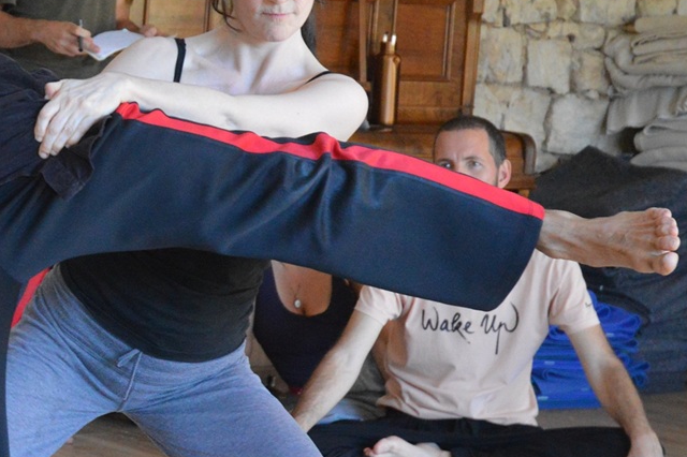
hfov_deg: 12.7
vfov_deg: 8.6
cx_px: -20
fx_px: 3033
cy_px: 196
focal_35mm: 159
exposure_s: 1/160
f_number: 4.5
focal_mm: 48
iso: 3200
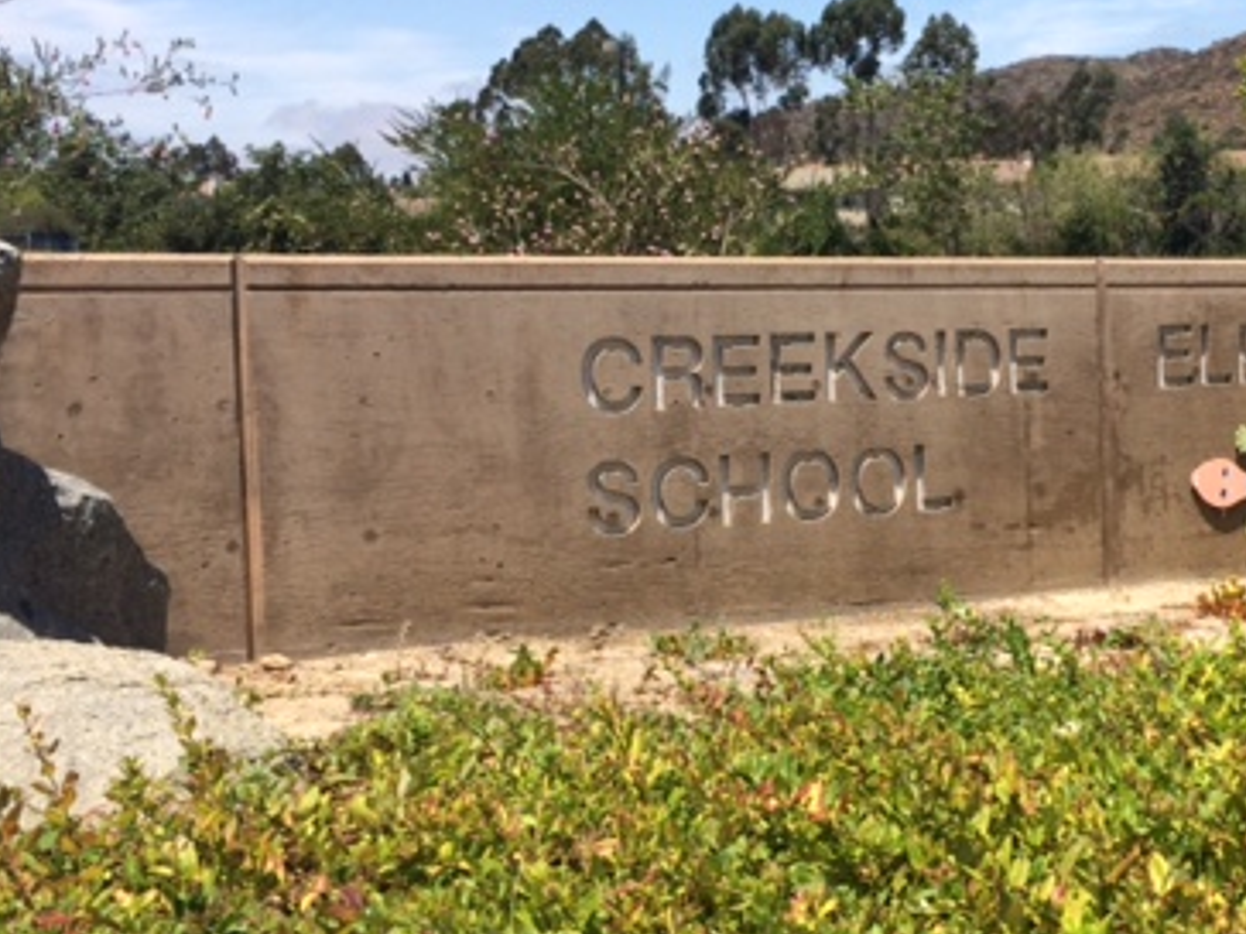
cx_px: 934
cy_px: 493
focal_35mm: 51
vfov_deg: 28.6
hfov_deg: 36.6
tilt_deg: -6.0
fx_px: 1836
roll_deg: +1.4
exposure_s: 1/2415
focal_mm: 4.15
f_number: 2.2
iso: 32
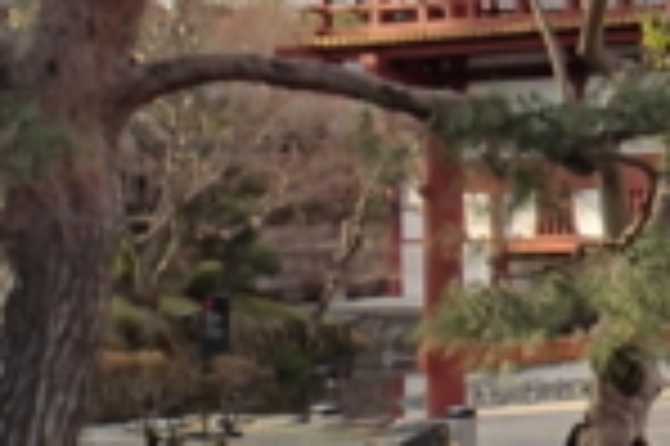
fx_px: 3328
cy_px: 0
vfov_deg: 7.6
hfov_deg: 10.2
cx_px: 1524
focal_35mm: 179
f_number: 3.2
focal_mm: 5.87
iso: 100
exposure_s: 1/320
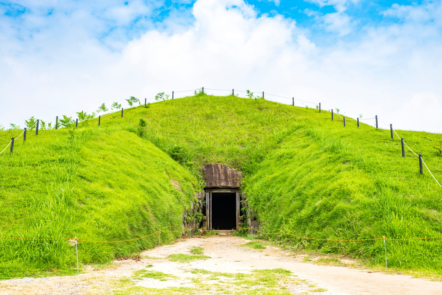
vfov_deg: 37.9
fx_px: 430
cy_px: 148
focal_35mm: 35
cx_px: 221
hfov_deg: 54.4
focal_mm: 35
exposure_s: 1/250
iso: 50
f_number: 8
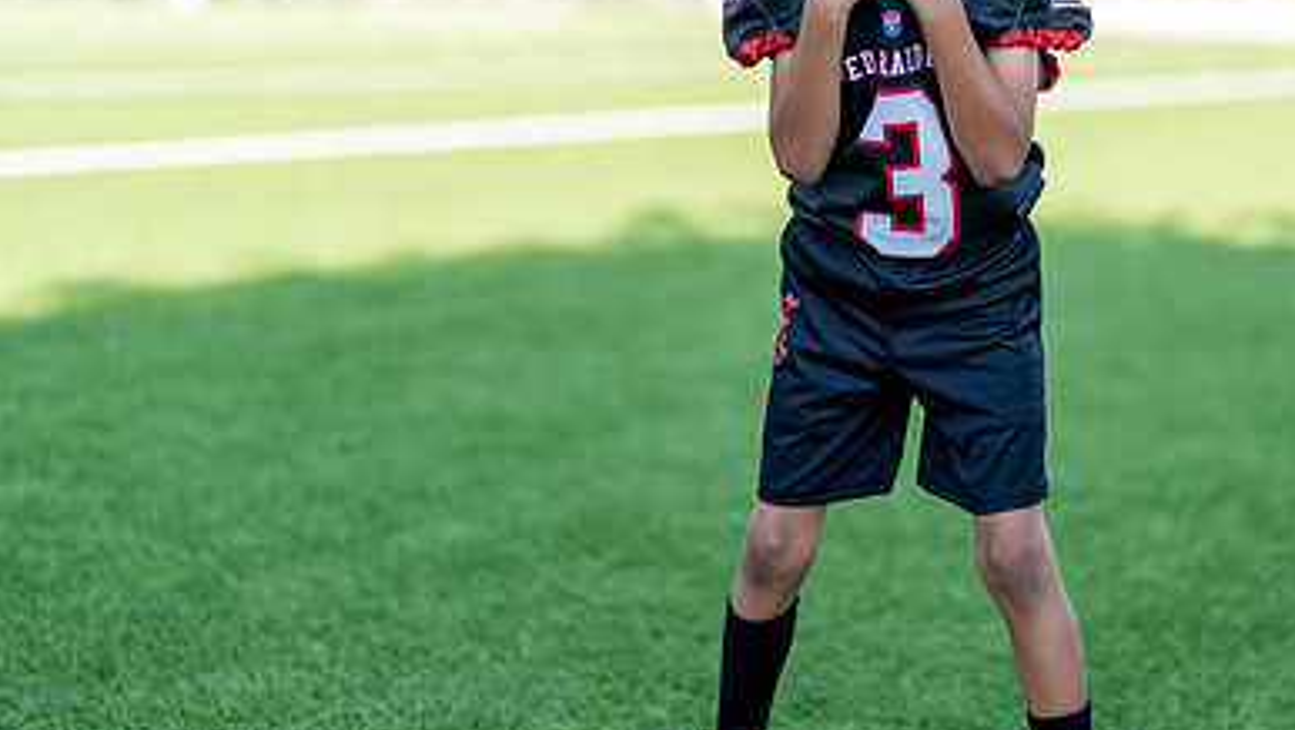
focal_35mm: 84
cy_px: 241
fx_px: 2885
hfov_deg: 25.1
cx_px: 887
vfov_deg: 14.4
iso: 100
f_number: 1.2
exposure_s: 1/1250
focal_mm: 50
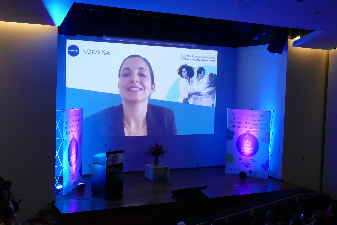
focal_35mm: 47
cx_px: 168
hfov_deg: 41.9
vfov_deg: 28.7
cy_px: 112
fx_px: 440
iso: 1600
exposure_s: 1/30
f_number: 3.3
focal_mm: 17
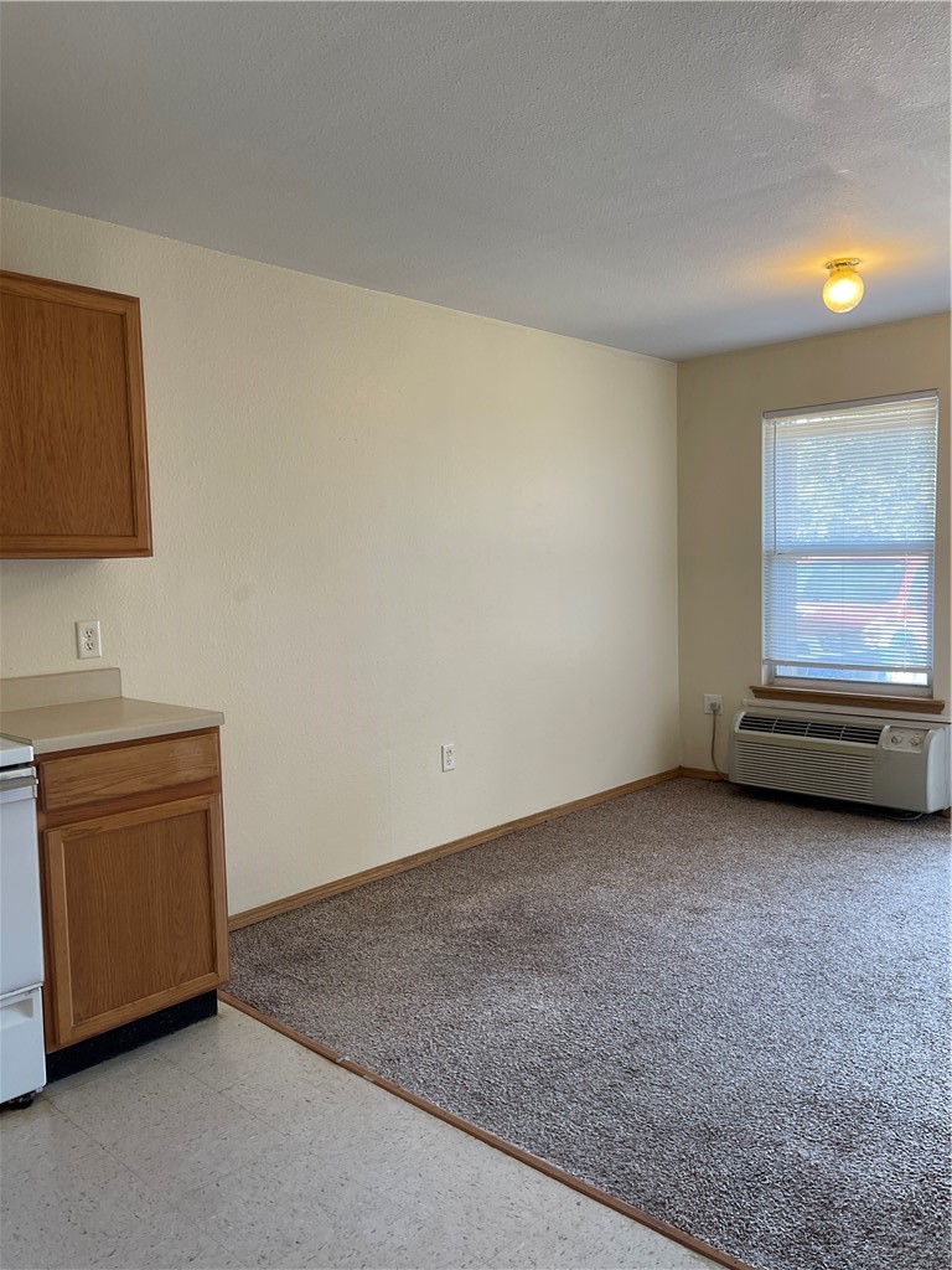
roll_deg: +1.7
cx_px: 476
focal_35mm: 26
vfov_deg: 67.3
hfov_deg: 53.1
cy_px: 635
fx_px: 953
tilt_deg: -4.7
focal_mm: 5.1
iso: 125
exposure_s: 1/120
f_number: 1.6
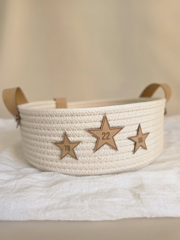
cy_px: 120
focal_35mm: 23
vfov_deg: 73.9
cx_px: 90
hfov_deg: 58.9
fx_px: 159
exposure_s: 1/180
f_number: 1.7
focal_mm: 6.3
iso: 160
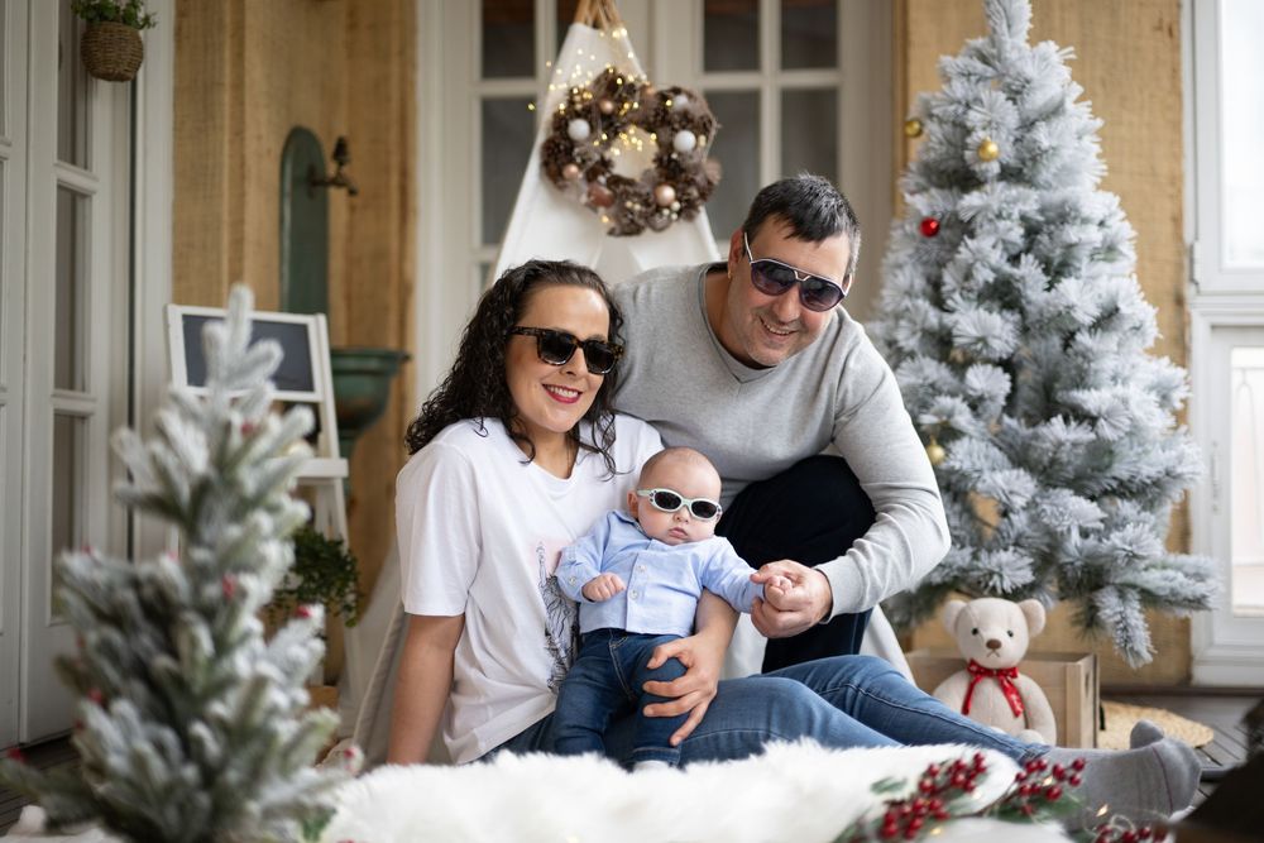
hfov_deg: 39.6
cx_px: 632
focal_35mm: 50
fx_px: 1756
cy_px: 422
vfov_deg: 27.0
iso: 160
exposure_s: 1/250
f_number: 1.4
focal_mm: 50
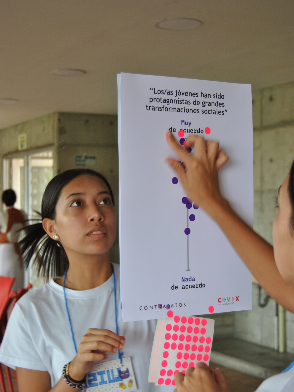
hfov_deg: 23.7
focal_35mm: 62
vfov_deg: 31.2
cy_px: 217
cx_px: 147
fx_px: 702
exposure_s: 1/30
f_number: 4.8
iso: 220
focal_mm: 38
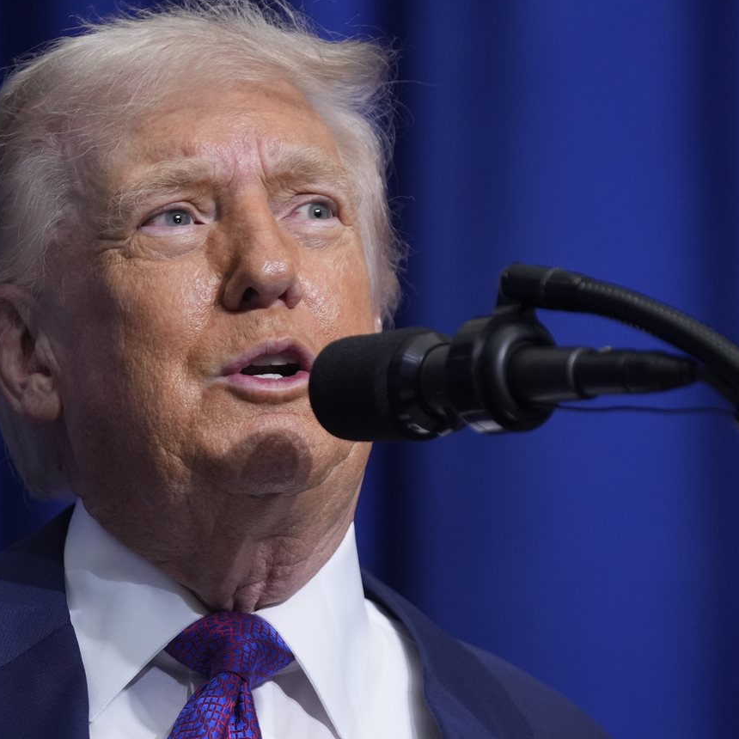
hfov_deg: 4.1
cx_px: 375
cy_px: 375
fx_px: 10313
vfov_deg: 4.1
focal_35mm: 427
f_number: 2.8
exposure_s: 1/500
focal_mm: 200
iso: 1000
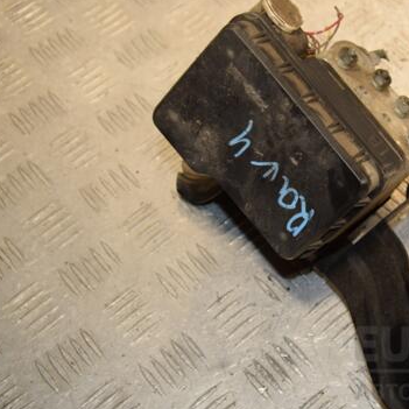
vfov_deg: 23.4
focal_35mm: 74
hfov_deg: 23.0
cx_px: 333
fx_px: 989
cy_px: 189
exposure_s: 1/200
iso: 800
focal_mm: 34
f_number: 6.3
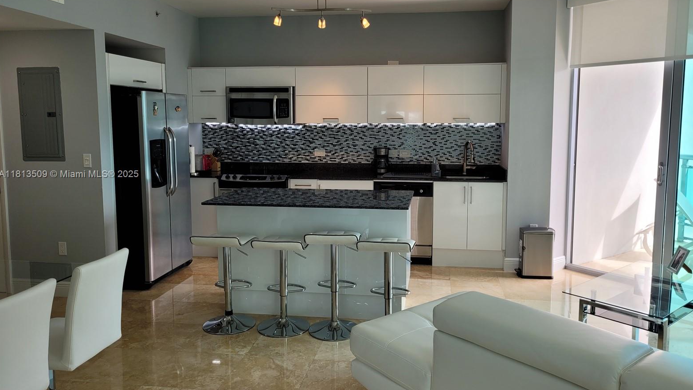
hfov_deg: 66.1
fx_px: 533
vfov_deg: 40.1
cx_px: 352
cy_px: 175
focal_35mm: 29
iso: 40
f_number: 1.8
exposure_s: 1/280
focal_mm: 5.4
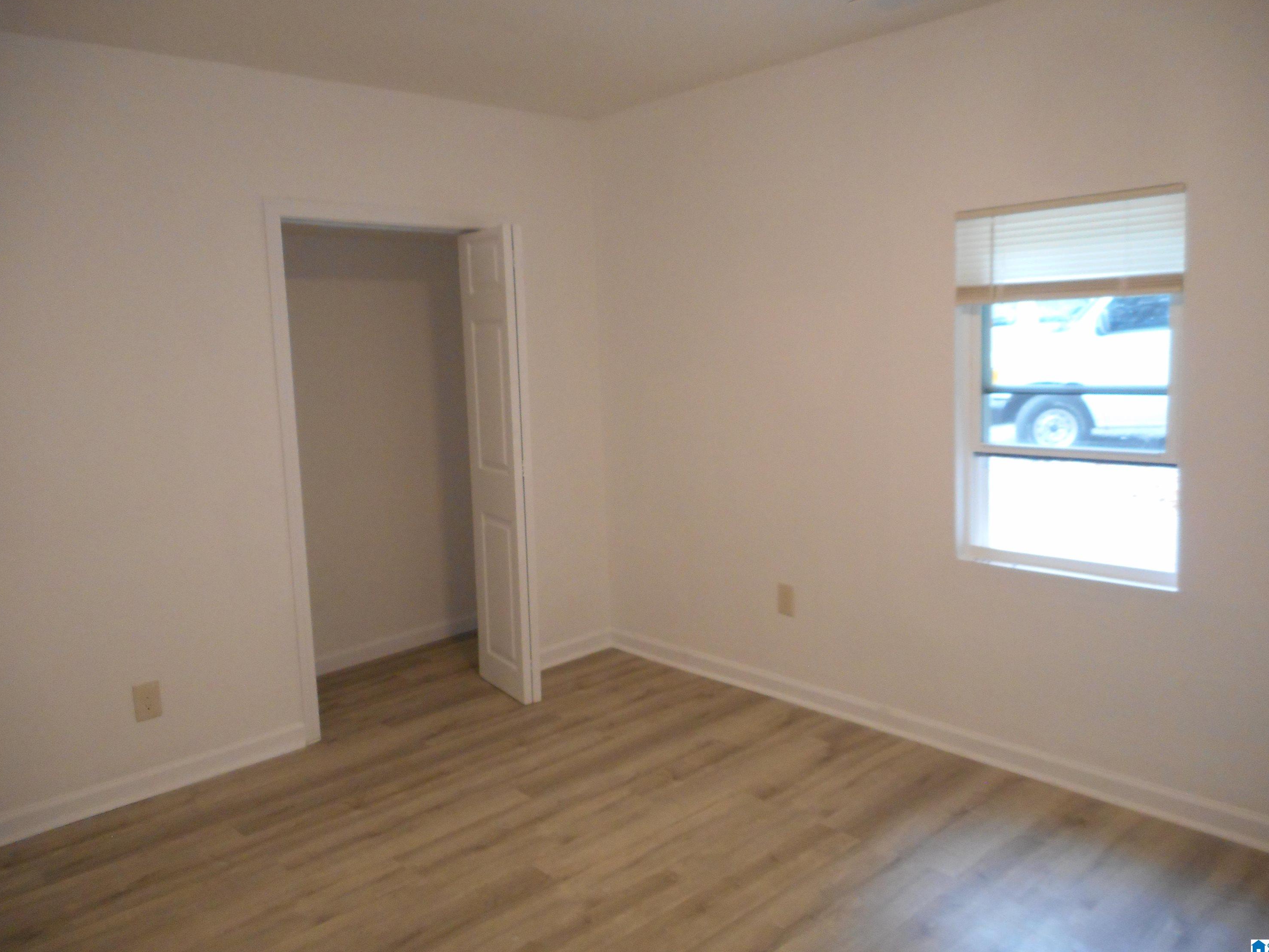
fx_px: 953
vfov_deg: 53.1
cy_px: 464
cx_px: 643
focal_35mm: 26
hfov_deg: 67.3
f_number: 3.7
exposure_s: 1/30
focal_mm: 4.5
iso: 400
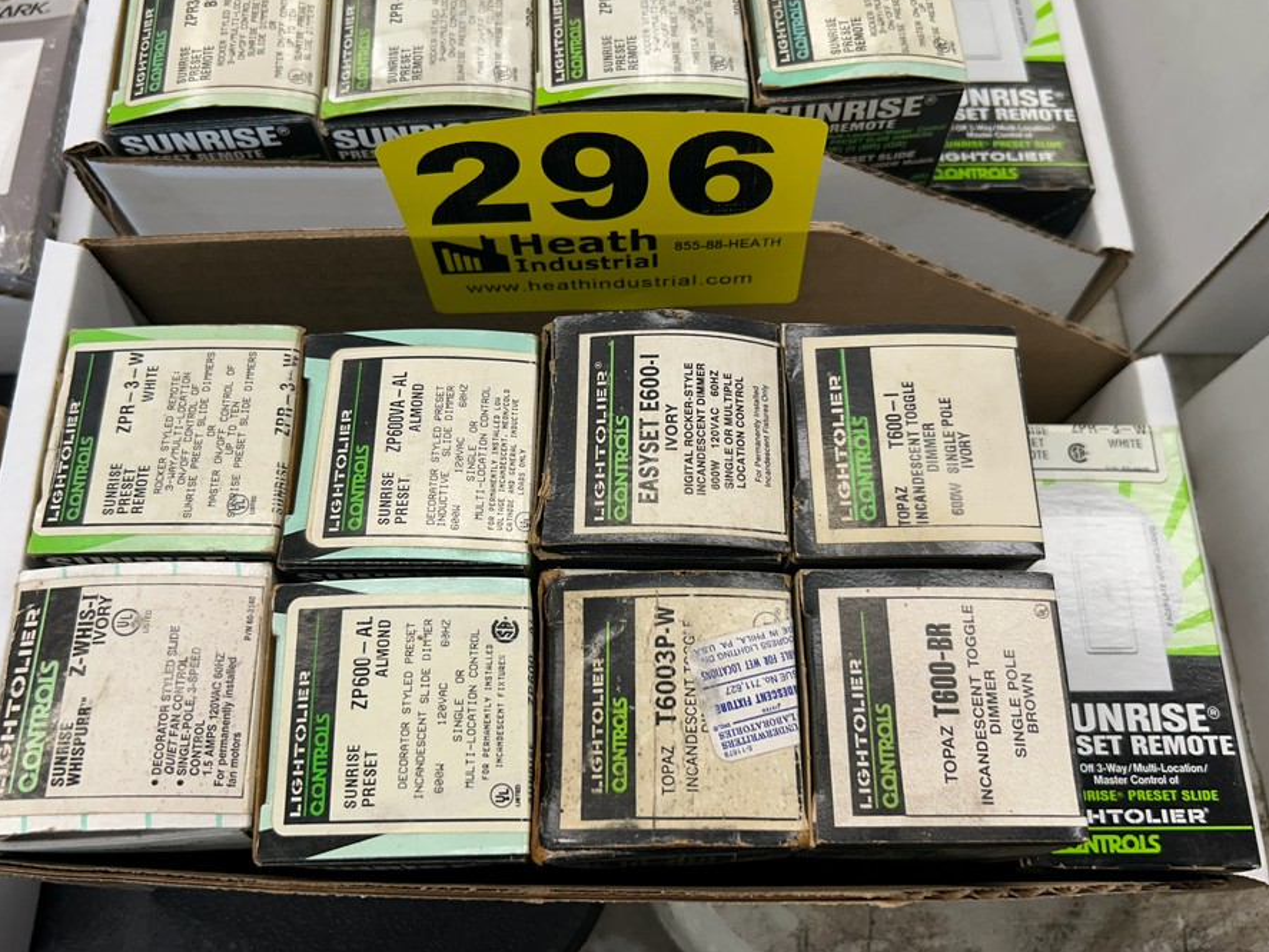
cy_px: 496
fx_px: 1100
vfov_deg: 46.8
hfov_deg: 59.9
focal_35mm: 30
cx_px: 615
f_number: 1.5
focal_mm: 5.7
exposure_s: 1/120
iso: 80
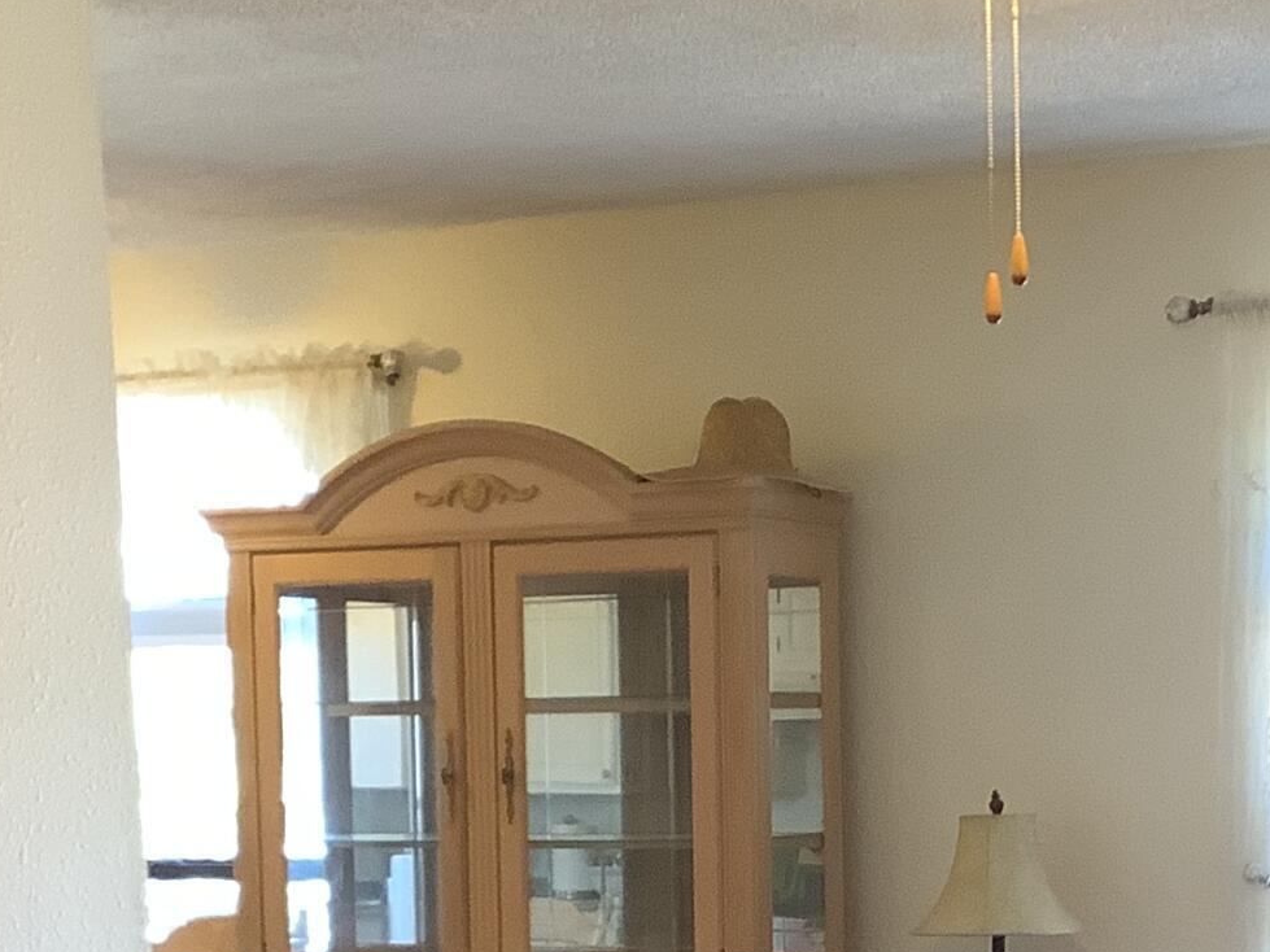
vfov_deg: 15.1
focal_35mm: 95
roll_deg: +1.6
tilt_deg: -7.2
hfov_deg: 20.6
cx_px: 873
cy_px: 1099
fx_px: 3485
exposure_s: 1/60
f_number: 2.4
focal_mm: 3.3
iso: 160
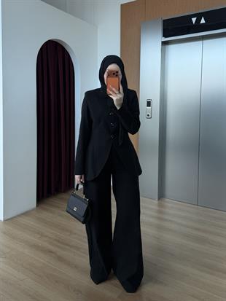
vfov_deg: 71.6
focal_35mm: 24
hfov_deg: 56.8
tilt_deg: -20.1
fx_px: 209
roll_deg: +0.3
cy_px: 150
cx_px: 113
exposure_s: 1/121
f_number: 1.78
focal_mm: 6.76
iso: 64
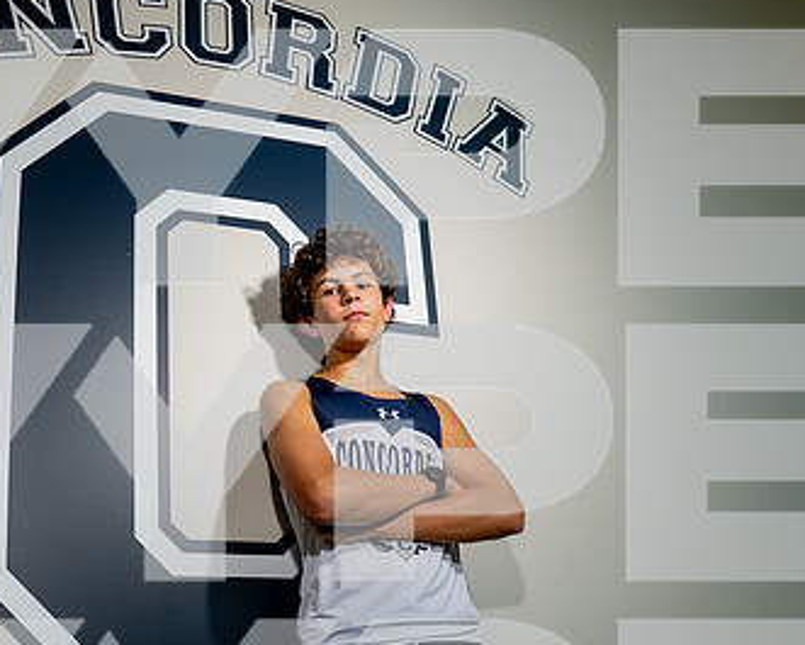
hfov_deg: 42.4
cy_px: 444
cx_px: 285
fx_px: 1025
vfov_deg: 34.5
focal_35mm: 43
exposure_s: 1/250
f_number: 8
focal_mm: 24
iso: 400
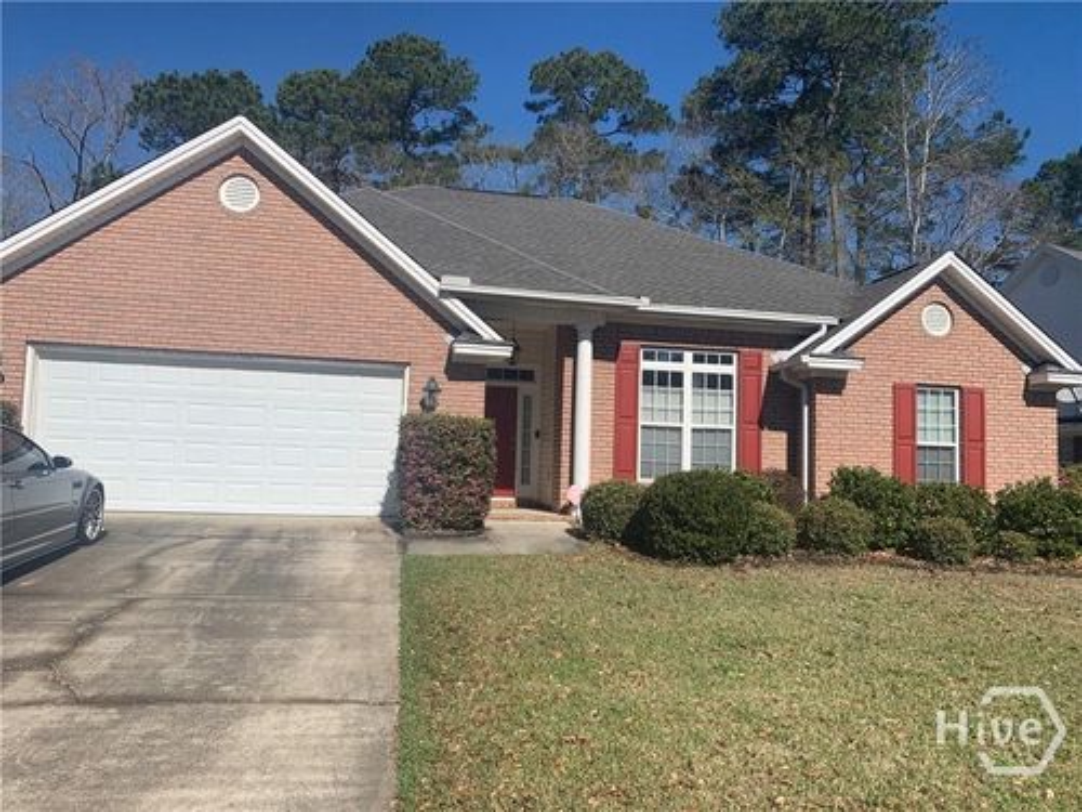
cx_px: 541
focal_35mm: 26
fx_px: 813
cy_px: 406
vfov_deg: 53.1
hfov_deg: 67.3
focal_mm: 4.25
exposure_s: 1/3289
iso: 25
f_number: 1.8
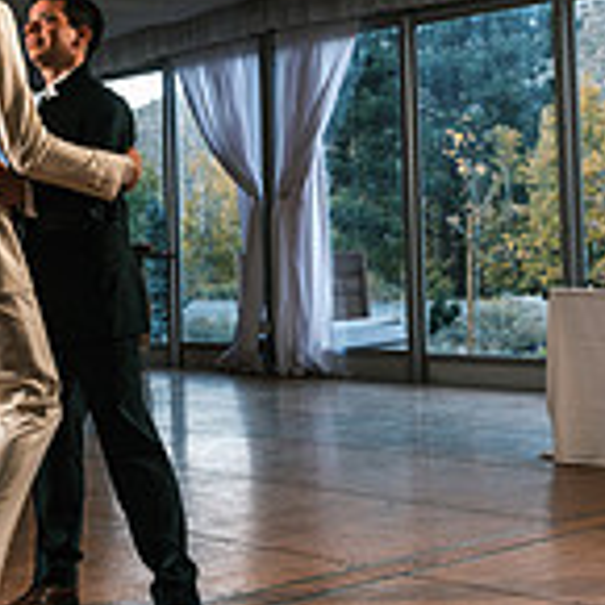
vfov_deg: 24.2
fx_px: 1404
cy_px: 204
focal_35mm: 71
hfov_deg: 23.3
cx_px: 4
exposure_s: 1/250
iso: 400
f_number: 3.2
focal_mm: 18
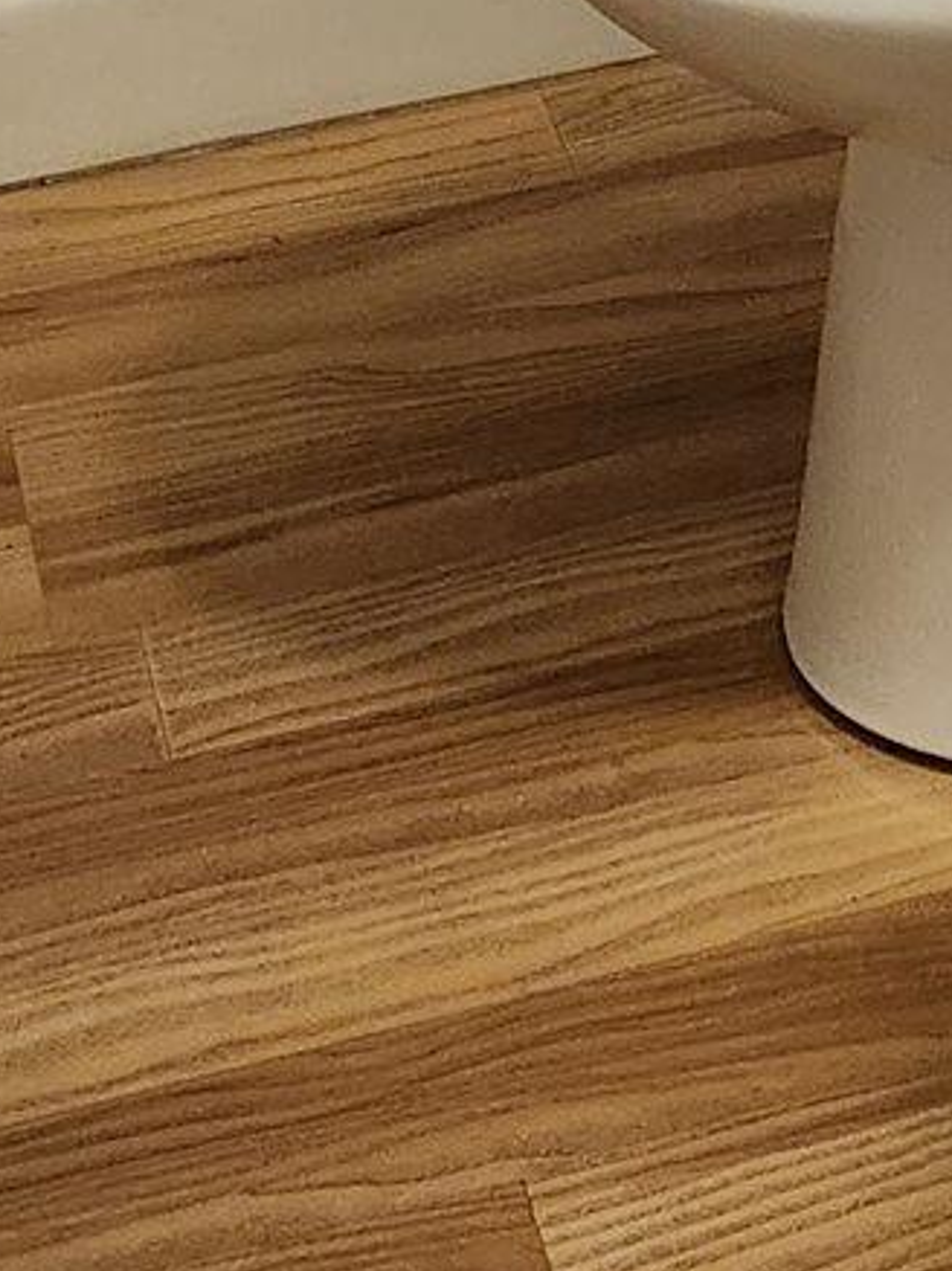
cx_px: 1022
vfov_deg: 12.2
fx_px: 4441
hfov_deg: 12.1
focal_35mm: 121
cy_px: -1965
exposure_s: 1/120
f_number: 1.8
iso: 1000
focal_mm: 5.54
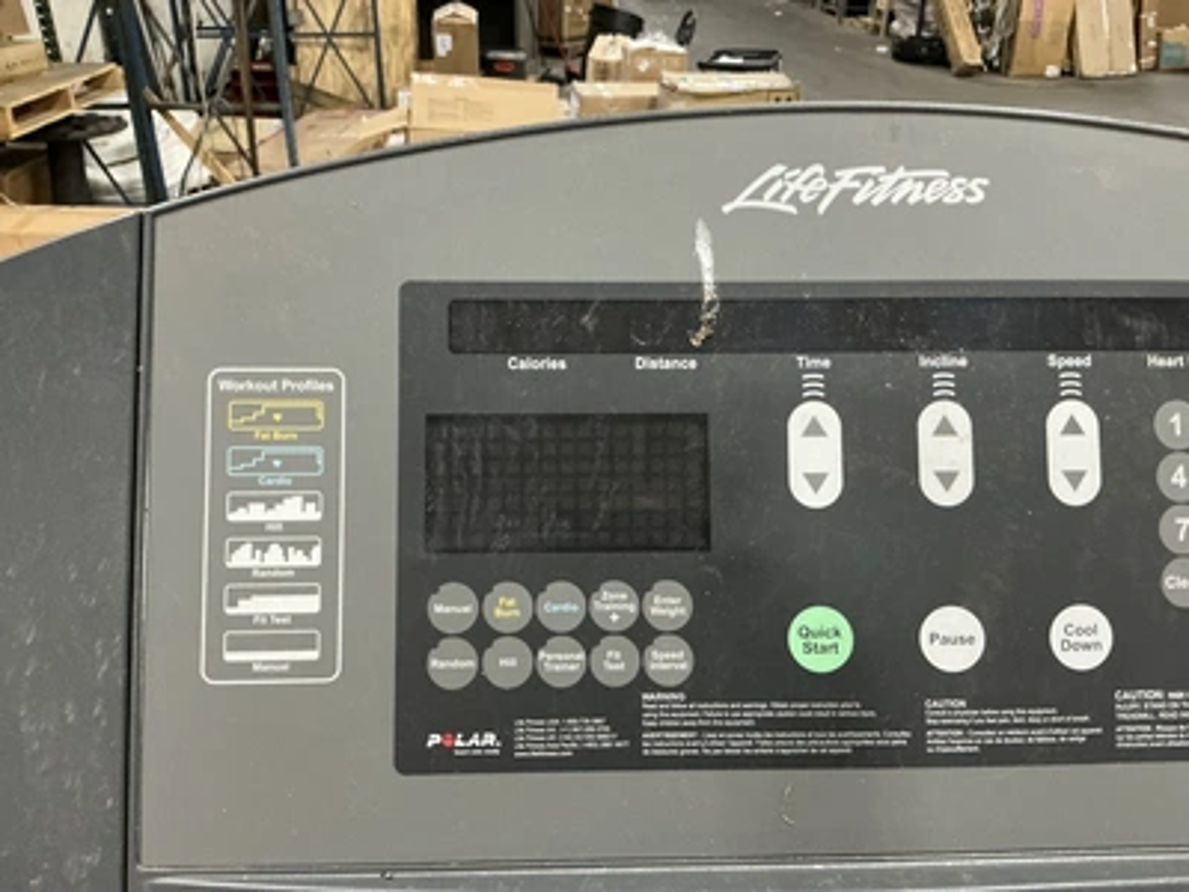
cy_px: 446
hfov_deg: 63.4
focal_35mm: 28
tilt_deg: -27.7
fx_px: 962
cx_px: 594
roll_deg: -1.1
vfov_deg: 49.7
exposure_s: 1/40
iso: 320
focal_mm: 3
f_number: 1.8
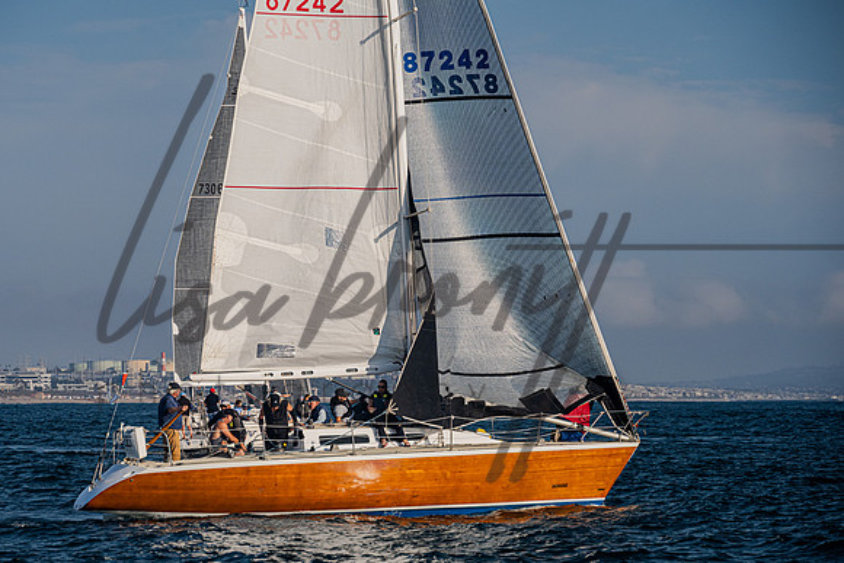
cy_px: 323
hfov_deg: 12.2
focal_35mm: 168
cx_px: 362
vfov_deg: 8.2
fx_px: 3937
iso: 400
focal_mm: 140
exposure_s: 1/1600
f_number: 6.3
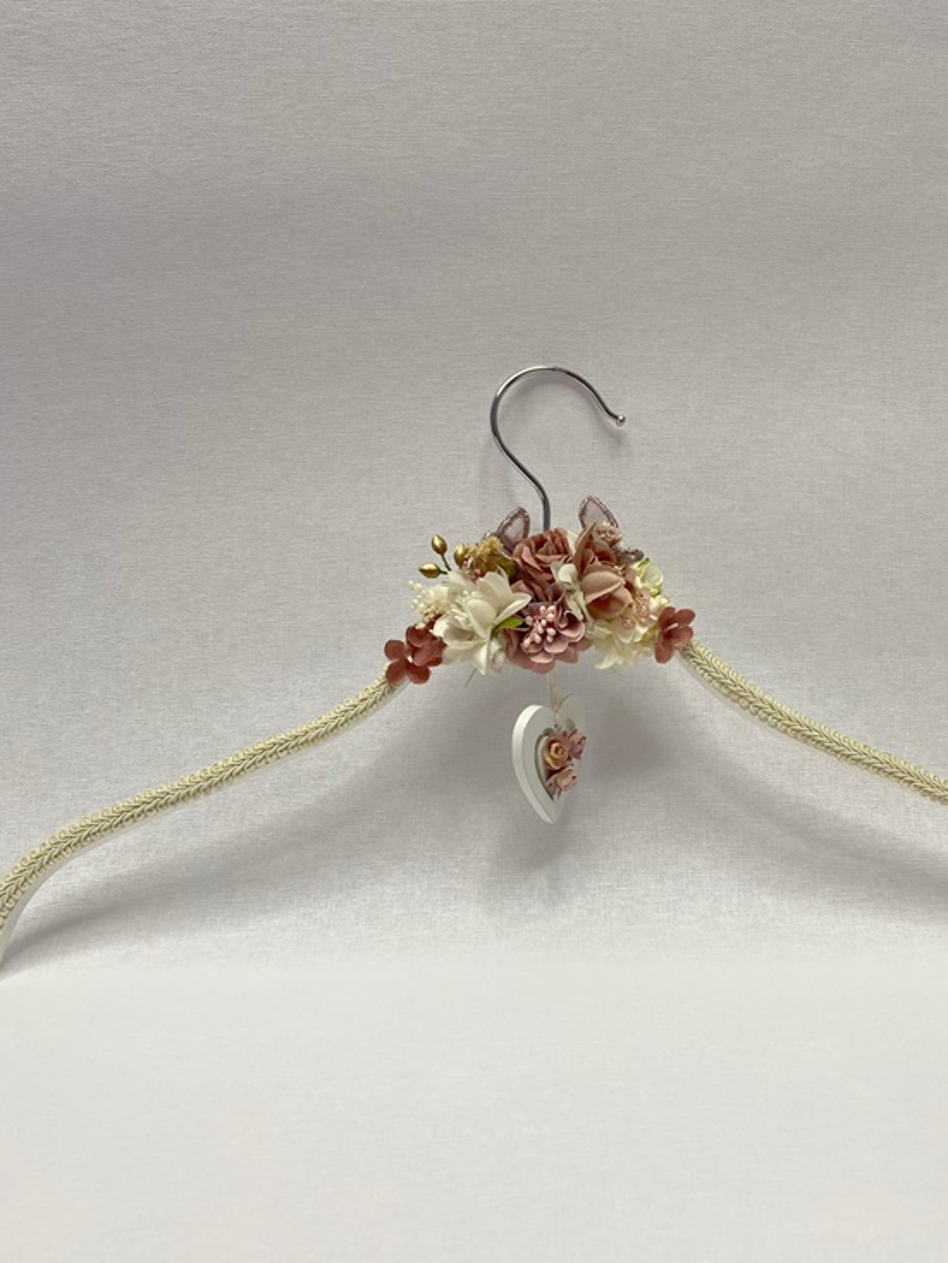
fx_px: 1241
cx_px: 545
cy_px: 619
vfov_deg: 53.9
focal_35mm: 34
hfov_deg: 41.7
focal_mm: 4.25
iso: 64
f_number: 1.8
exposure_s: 1/121
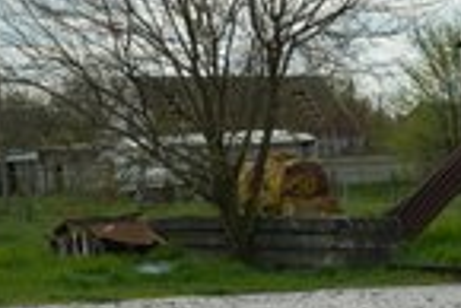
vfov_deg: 8.9
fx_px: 1948
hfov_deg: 13.4
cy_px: 367
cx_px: 397
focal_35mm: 152
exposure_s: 1/500
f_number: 2.8
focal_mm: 55
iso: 200
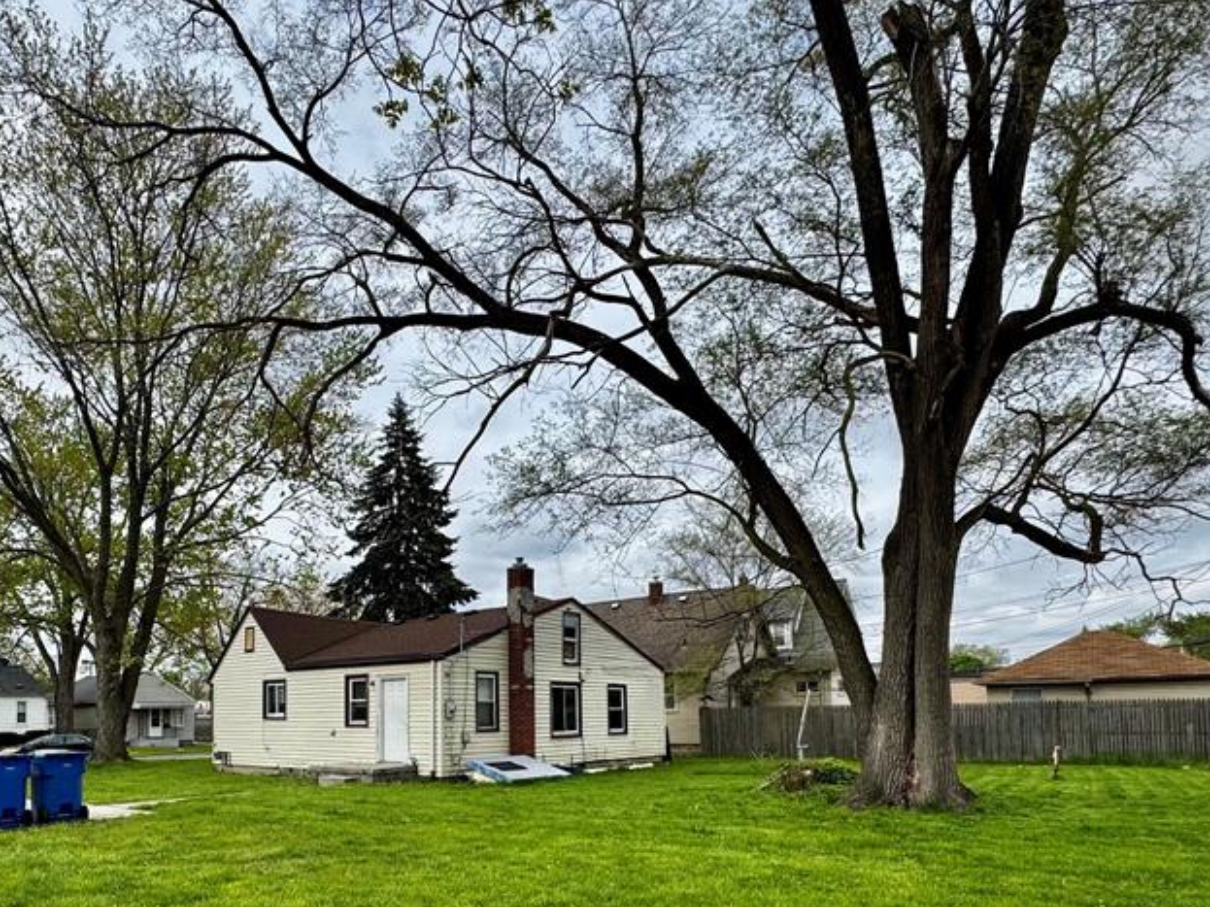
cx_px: 468
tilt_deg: +2.7
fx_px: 804
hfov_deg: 72.9
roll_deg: +1.2
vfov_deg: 56.0
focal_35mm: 23
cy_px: 682
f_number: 2.2
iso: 50
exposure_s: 1/1420
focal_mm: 2.22
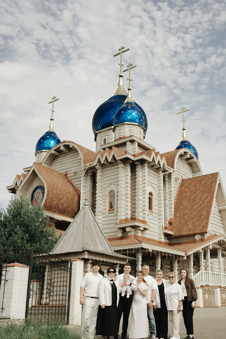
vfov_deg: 47.4
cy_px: 181
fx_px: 386
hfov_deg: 32.6
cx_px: 129
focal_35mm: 41
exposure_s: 1/2000
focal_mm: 35
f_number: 2.8
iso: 100
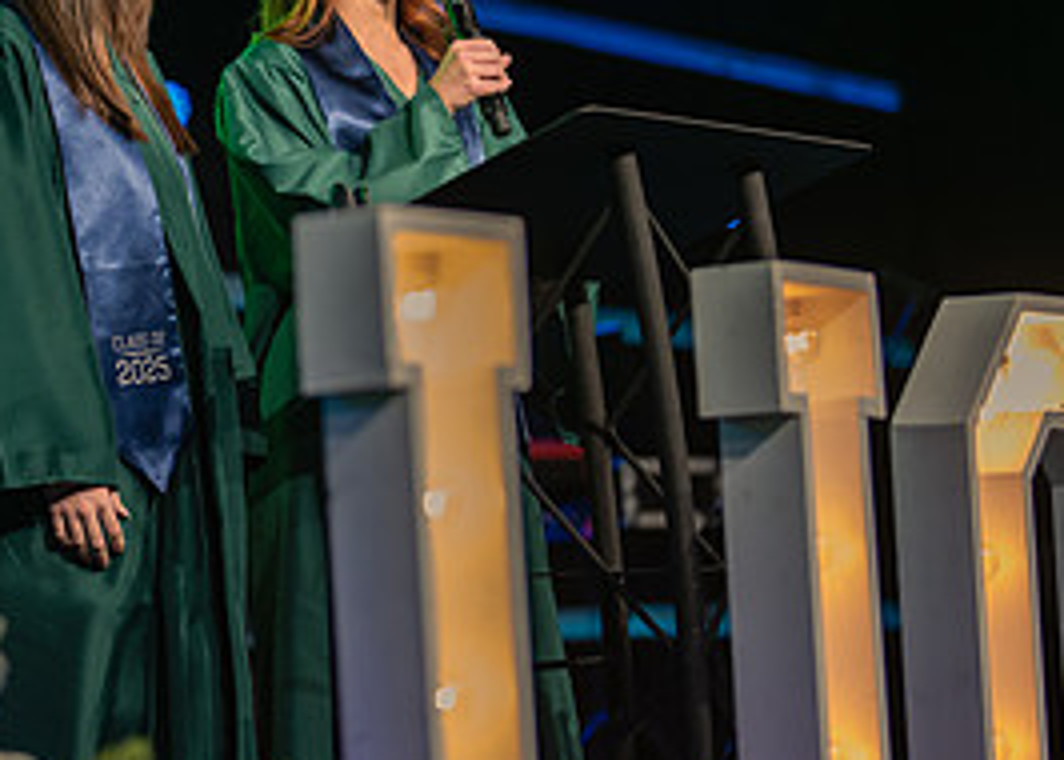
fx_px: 3656
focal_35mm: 121
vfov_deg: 11.8
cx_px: 92
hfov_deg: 16.3
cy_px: 140
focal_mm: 50
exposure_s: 1/500
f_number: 1.2
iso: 1000
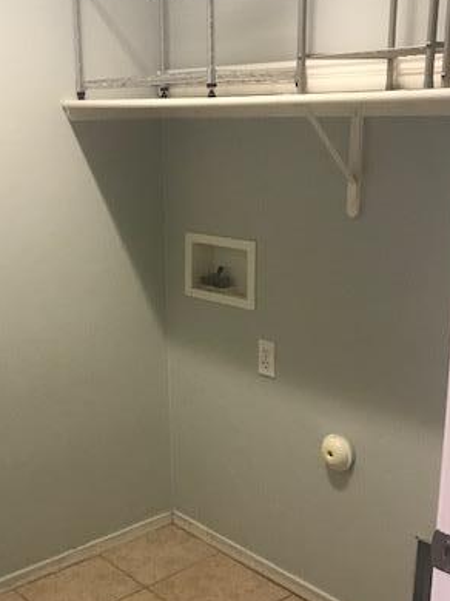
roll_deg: +2.3
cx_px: 145
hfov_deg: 31.2
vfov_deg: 41.0
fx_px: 798
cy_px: 371
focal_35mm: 46
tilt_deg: -17.6
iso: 64
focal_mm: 3.99
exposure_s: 1/15
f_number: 1.8
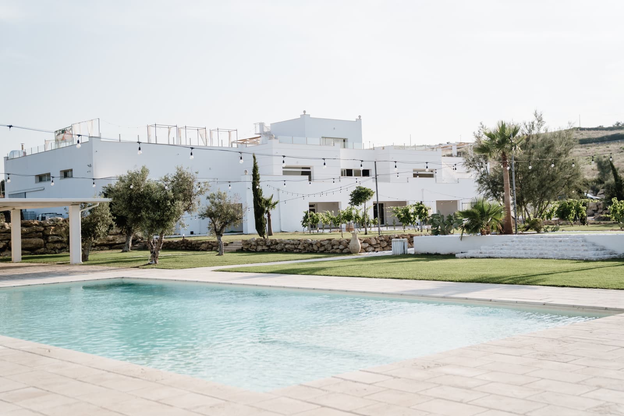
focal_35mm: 43
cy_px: 208
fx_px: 743
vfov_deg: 31.3
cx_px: 316
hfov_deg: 45.6
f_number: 2.8
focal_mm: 42
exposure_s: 1/250
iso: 250
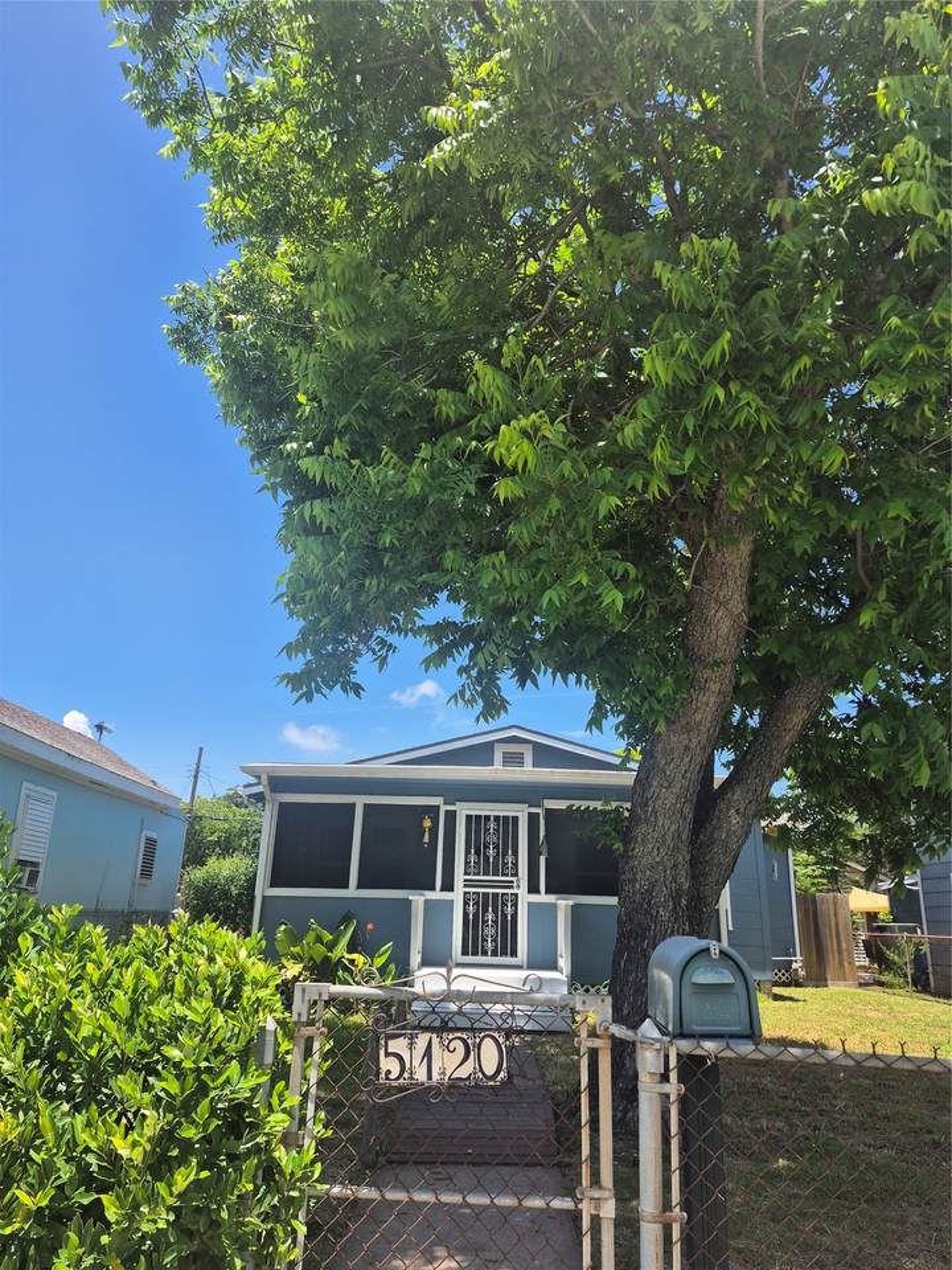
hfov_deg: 58.9
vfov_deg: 73.9
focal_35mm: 23
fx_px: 843
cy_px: 635
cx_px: 476
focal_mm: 5.4
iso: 25
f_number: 1.8
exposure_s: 1/1060
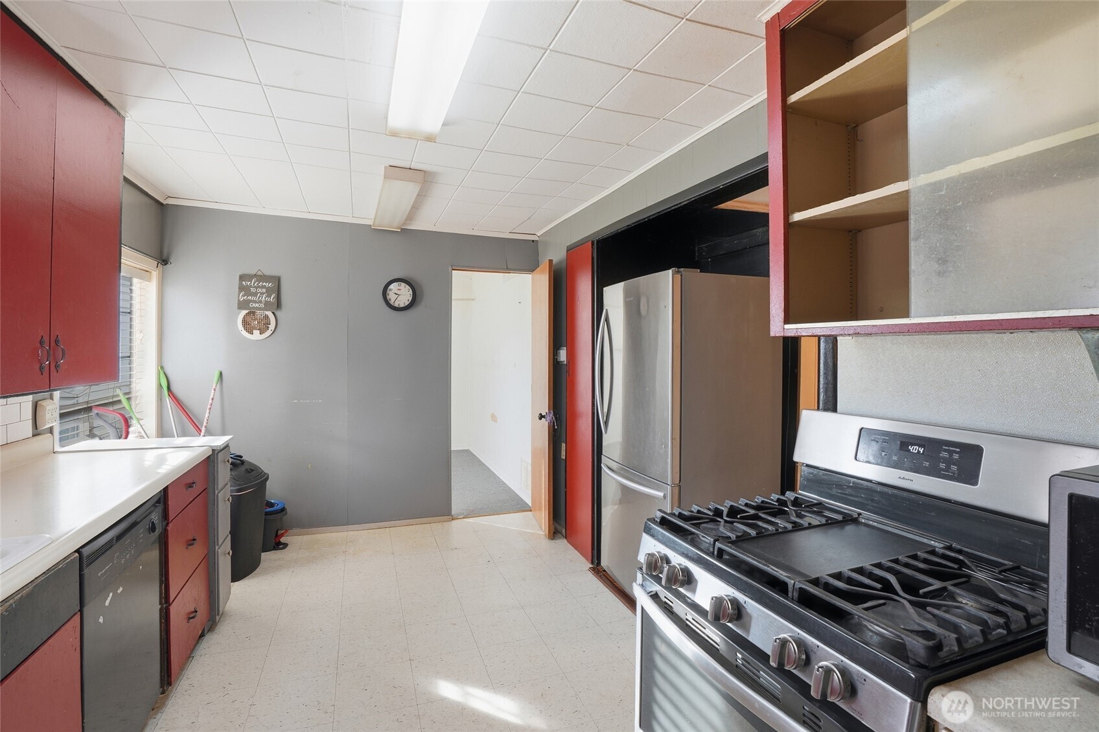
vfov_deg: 73.7
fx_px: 488
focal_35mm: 16
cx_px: 550
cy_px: 366
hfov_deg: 96.7
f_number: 9
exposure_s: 1/25
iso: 320
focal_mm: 16
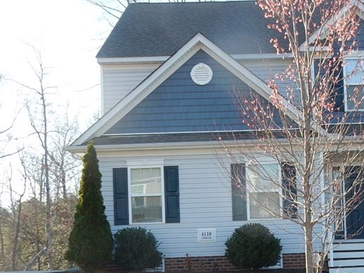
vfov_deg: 20.1
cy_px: 234
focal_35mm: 72
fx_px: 757
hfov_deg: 26.3
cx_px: 312
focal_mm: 6.4
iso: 125
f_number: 4
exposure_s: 1/250
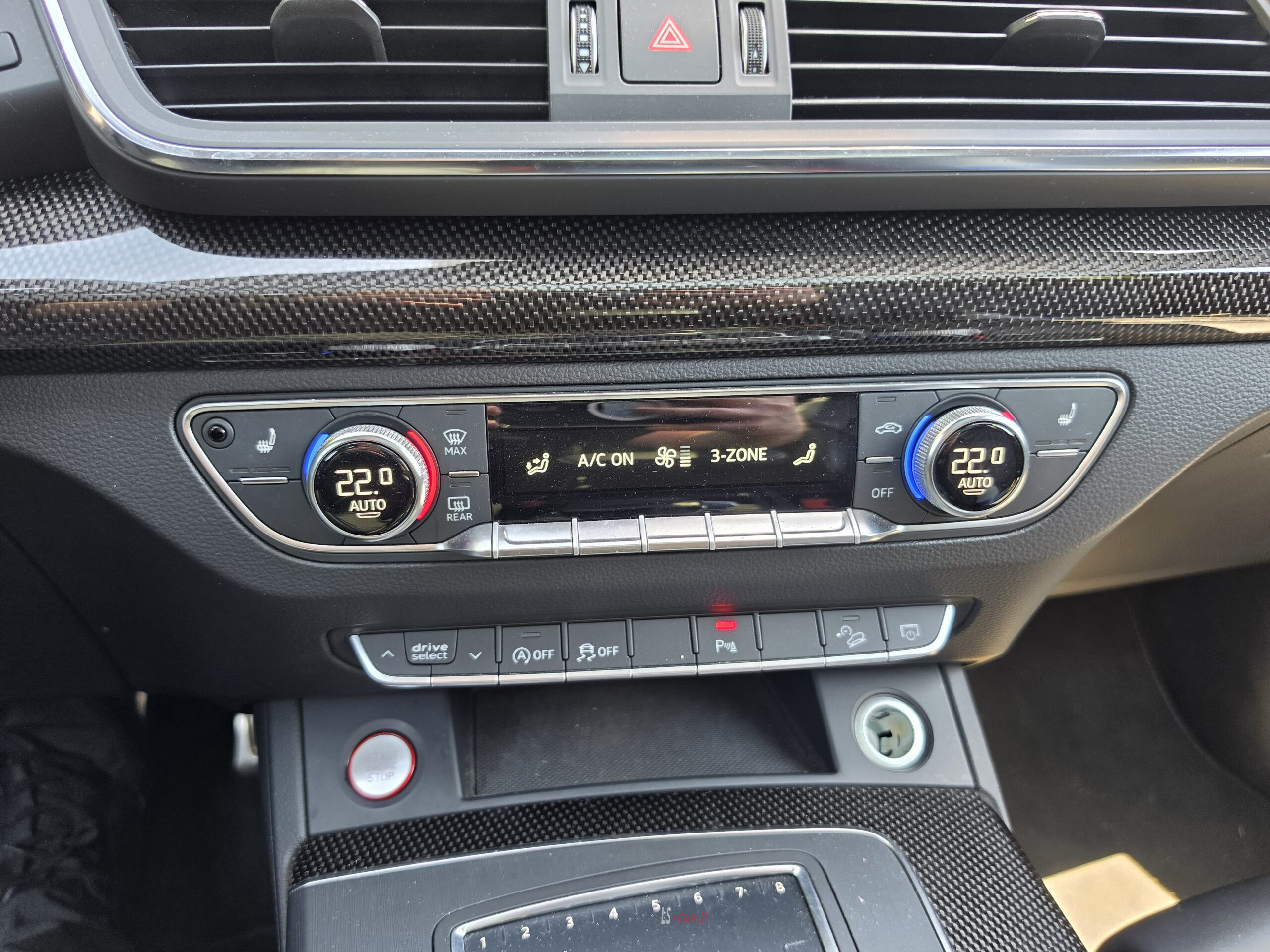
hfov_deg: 73.9
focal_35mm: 23
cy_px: 476
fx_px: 844
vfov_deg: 58.9
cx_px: 635
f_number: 1.4
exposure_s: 1/120
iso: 100
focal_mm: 6.5
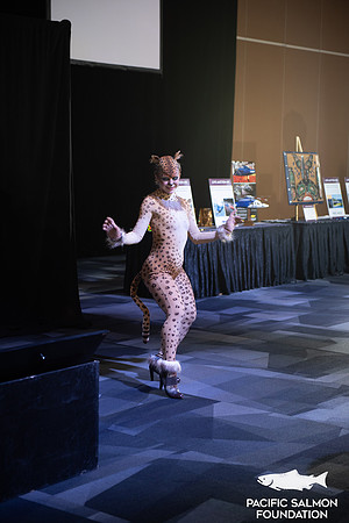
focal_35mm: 70
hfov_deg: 19.5
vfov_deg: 28.8
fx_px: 1018
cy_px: 262
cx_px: 174
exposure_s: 1/200
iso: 800
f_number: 2.8
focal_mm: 70
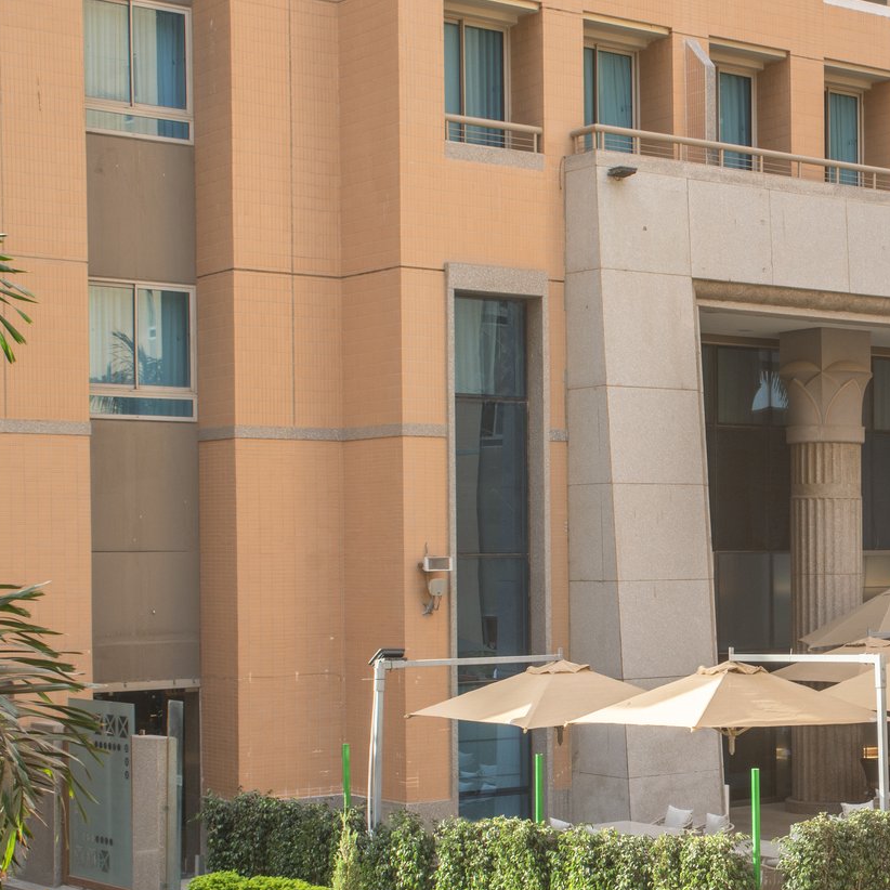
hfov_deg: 23.1
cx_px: 884
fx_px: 2094
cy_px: 566
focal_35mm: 72
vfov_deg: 23.9
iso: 200
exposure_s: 1/60
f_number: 8
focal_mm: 34
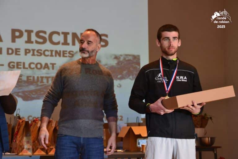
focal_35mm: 90
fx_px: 595
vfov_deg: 15.2
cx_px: 119
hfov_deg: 22.6
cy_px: 80
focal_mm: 60
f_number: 5
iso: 800
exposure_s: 1/50
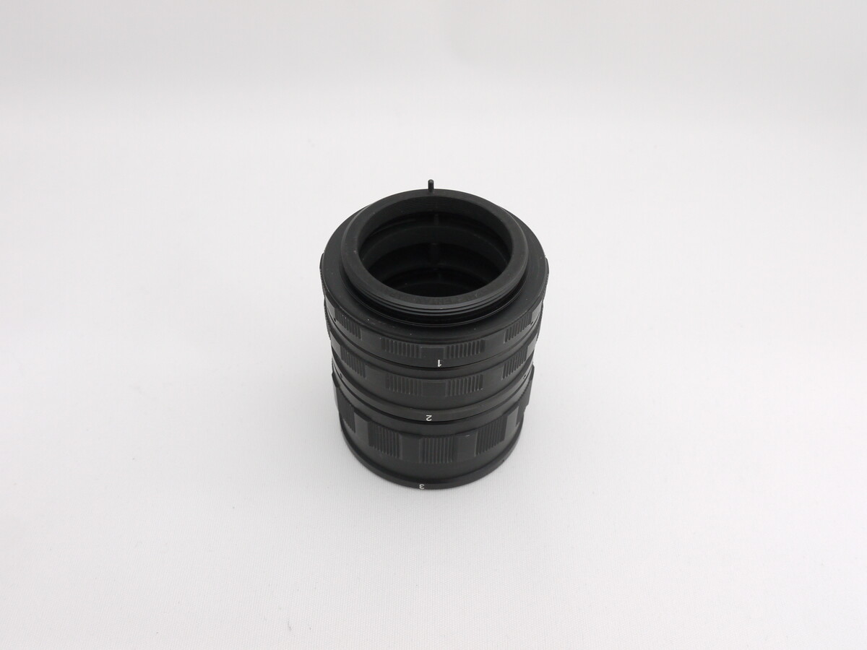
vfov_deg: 44.2
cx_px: 434
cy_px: 325
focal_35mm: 32
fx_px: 801
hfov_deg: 56.8
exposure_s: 1/13
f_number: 8
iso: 400
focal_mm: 16
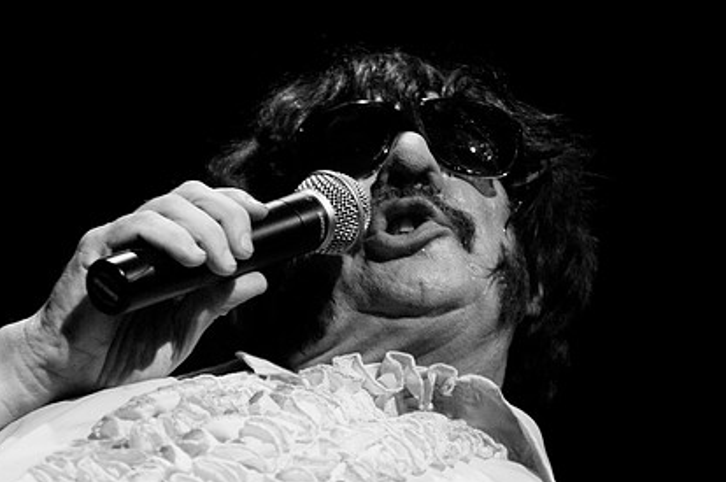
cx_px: 289
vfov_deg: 9.3
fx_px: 2961
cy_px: 325
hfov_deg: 14.0
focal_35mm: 147
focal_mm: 70
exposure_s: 1/125
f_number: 2.8
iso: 640
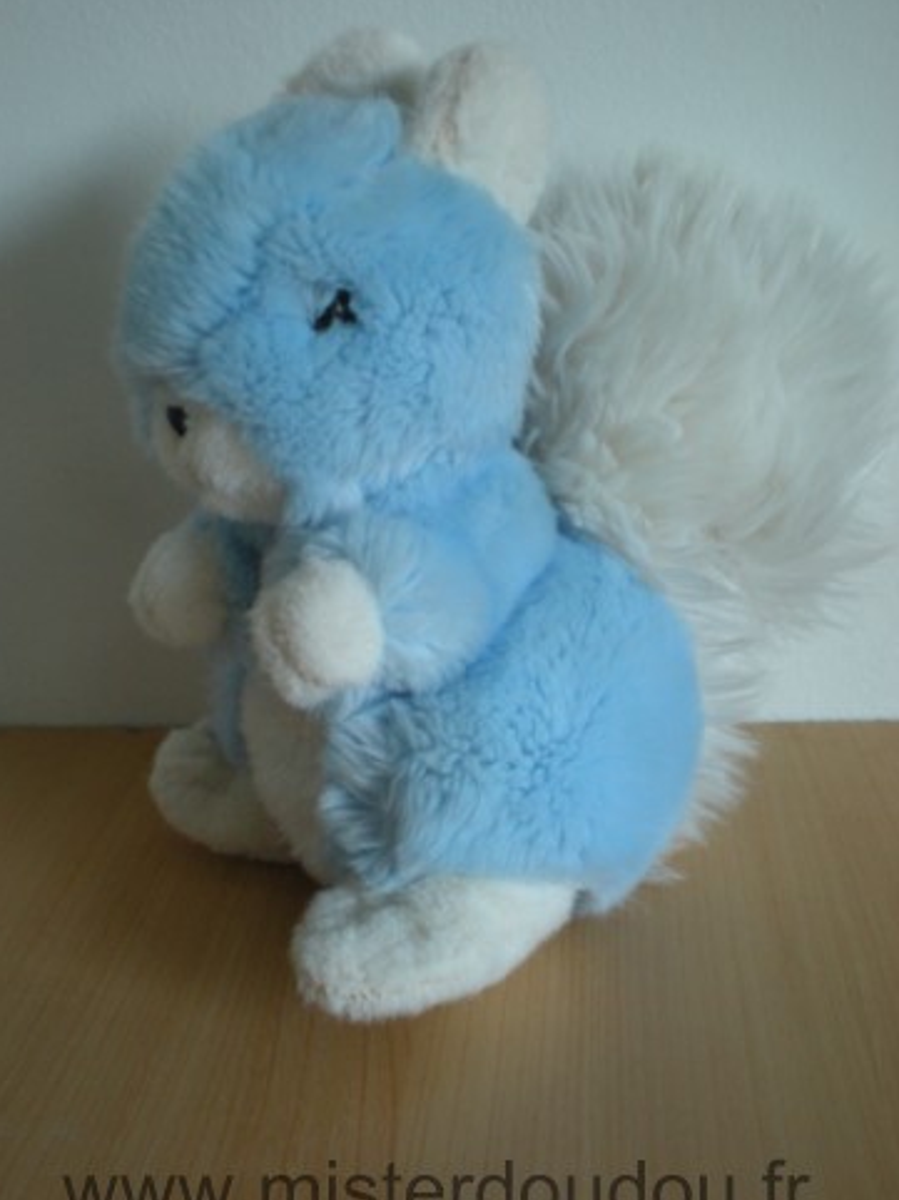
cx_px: 433
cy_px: 593
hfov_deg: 35.1
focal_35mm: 41
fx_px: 1421
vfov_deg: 45.8
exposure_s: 1/14.4
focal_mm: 6.3
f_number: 3.1
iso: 200
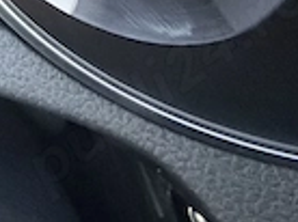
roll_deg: +4.6
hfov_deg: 19.4
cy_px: -224
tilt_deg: -25.6
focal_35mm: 61
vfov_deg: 17.3
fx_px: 524
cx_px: -287
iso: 1250
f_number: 2.2
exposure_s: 1/45
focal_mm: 2.22
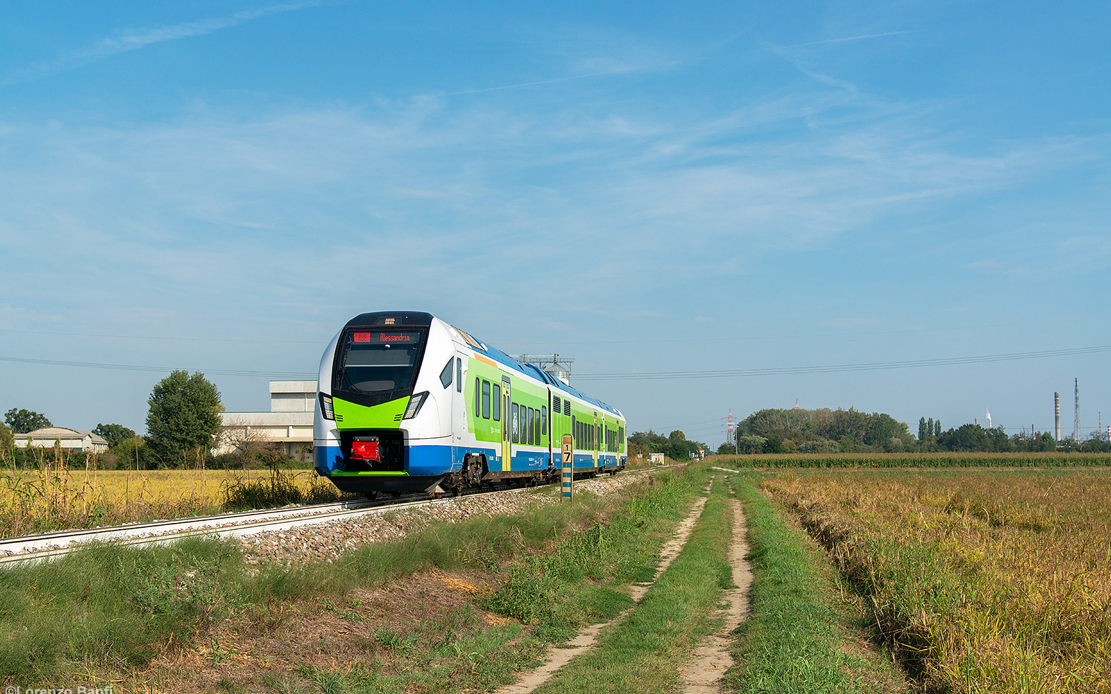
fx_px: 1483
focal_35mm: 49
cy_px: 333
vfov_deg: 26.3
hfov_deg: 41.1
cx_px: 556
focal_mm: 48
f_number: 7.1
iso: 250
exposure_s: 1/800
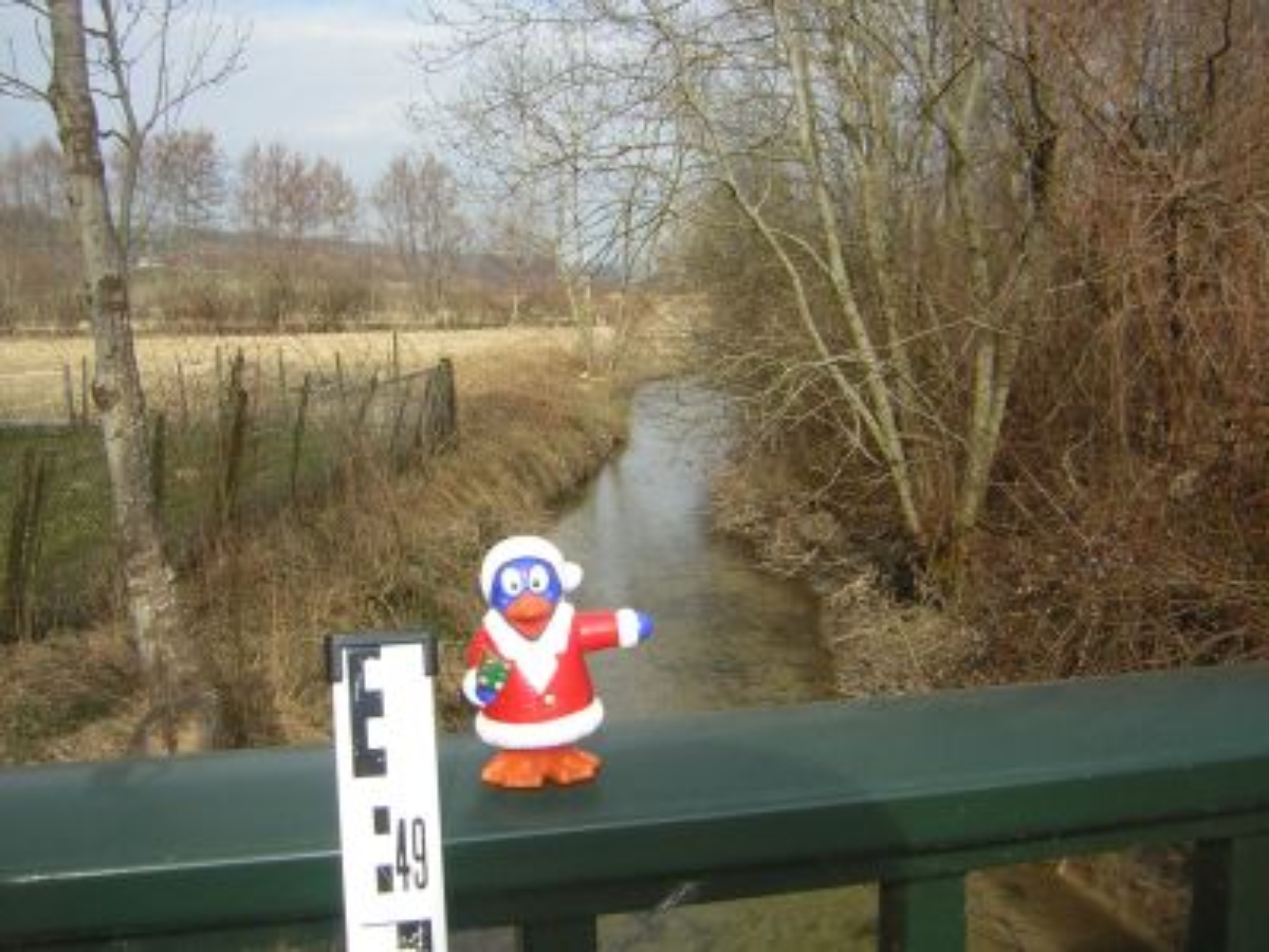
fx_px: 1320
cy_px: 476
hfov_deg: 51.4
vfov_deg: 39.7
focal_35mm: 36
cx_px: 634
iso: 50
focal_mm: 4.7
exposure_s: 1/282
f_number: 5.2
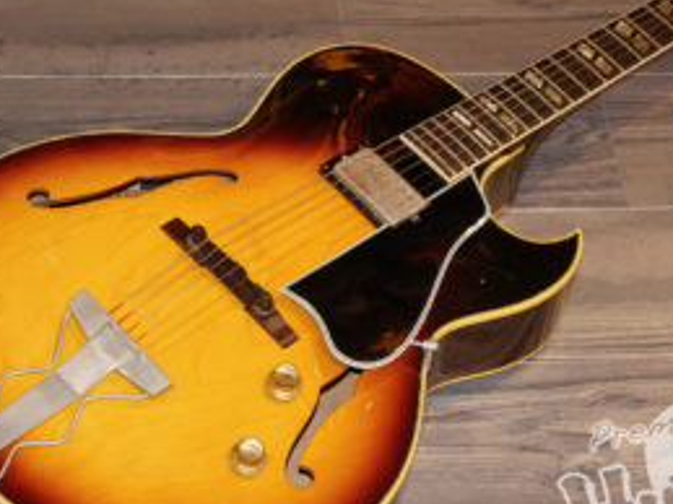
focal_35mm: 99
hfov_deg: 19.8
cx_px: 398
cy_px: 275
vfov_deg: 14.9
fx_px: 1924
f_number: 5.6
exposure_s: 1/50
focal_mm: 32
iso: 1000
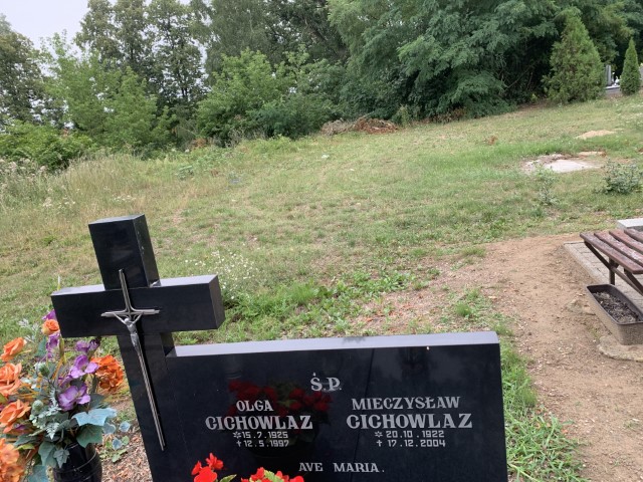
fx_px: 483
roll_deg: +7.0
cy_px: 241
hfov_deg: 67.3
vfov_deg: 53.1
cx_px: 322
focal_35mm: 26
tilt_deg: -14.7
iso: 25
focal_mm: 4.25
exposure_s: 1/298
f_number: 1.8
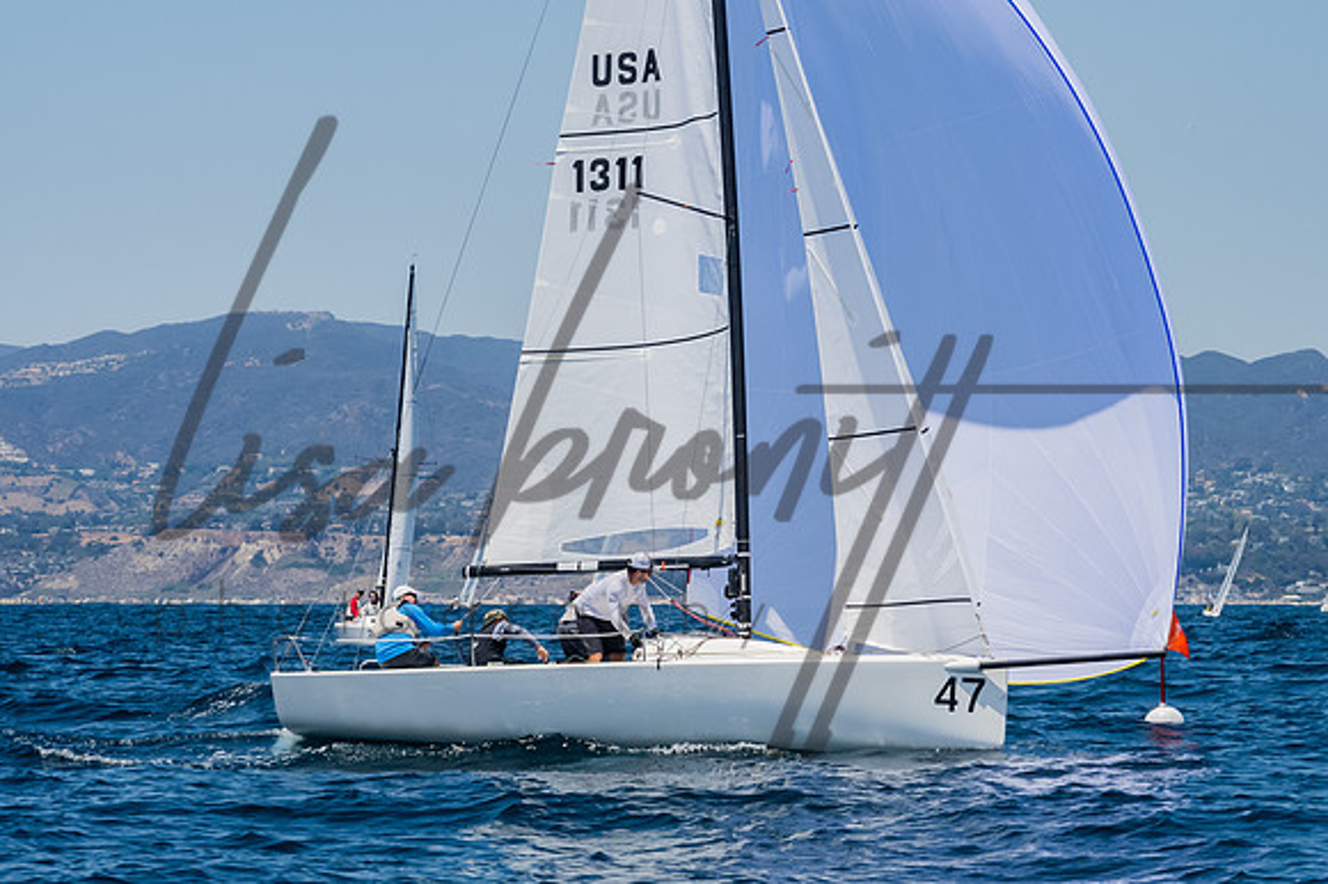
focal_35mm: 180
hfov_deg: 11.4
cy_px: 442
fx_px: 6636
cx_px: 664
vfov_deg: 7.6
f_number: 14
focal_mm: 120
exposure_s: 1/800
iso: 640
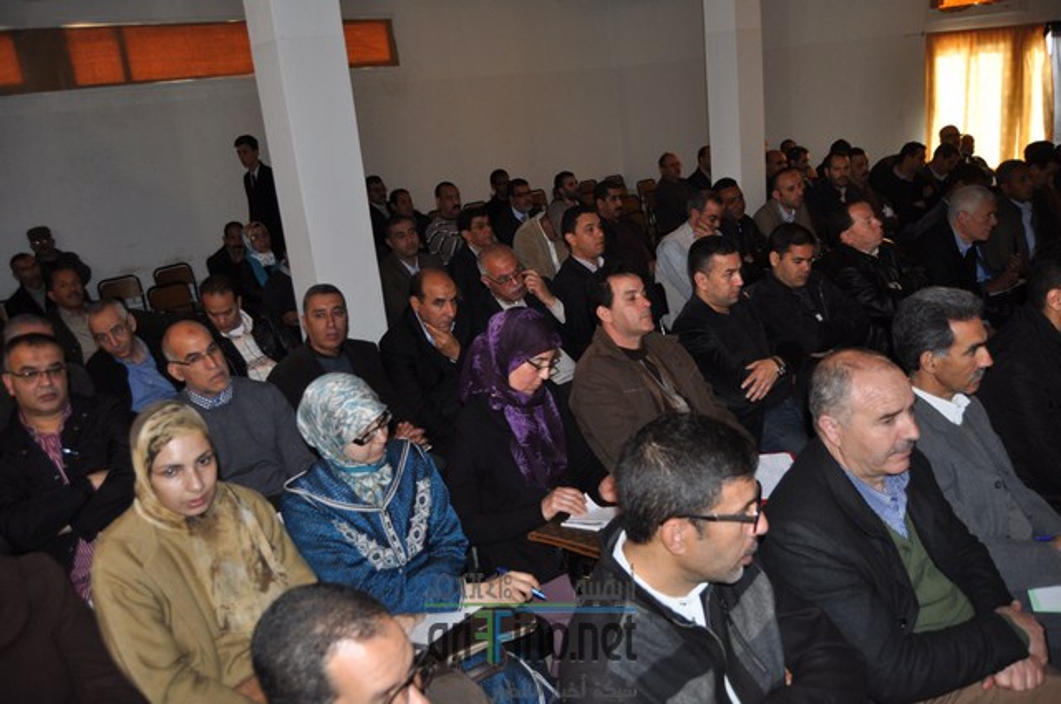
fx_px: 795
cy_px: 352
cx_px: 530
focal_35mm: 27
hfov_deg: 67.4
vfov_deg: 47.8
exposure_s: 1/125
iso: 400
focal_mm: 18
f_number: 3.5
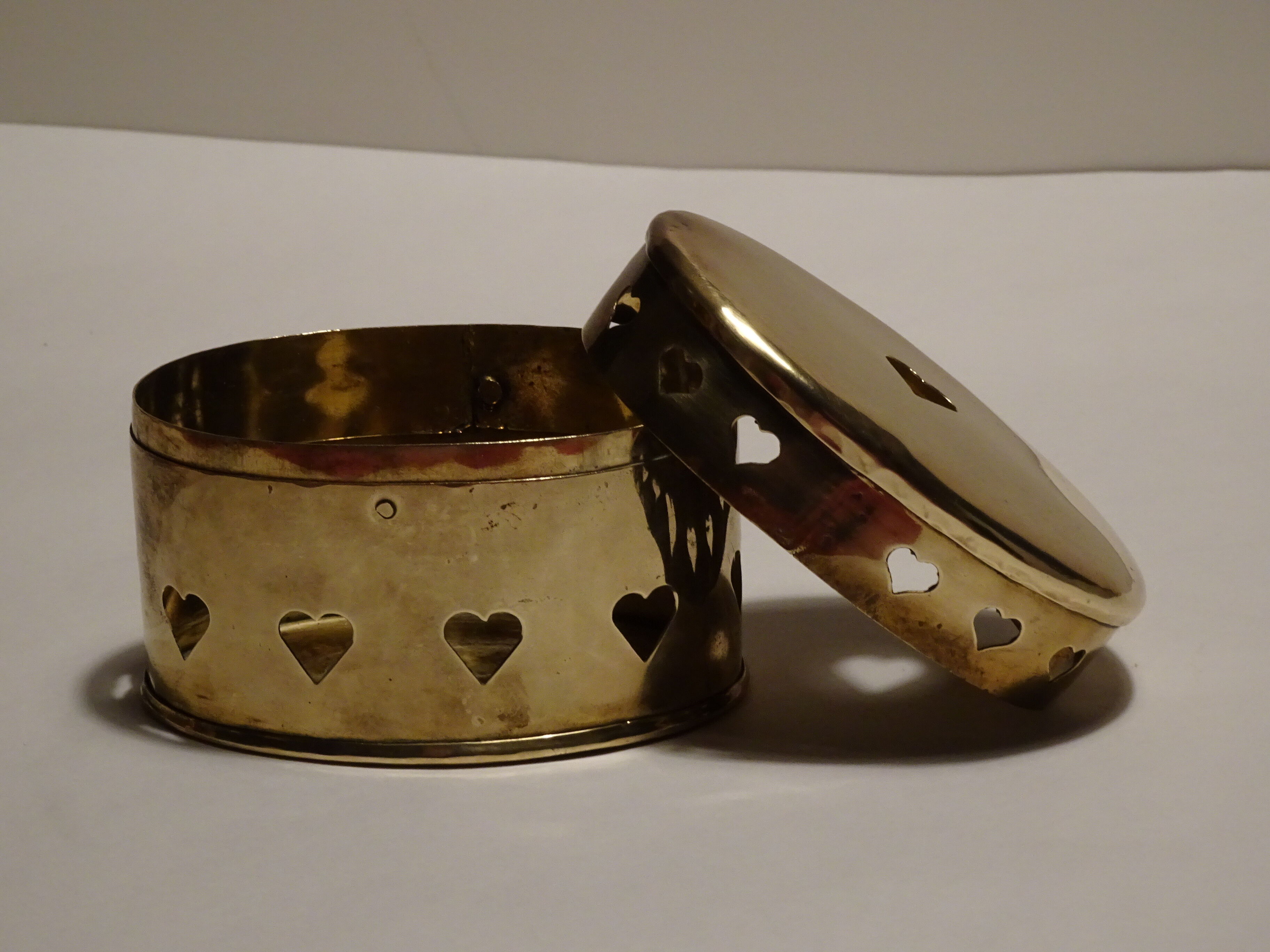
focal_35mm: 119
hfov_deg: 16.6
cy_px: 476
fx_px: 4366
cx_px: 635
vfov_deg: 12.5
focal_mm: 20.29
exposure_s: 1/10
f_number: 7.1
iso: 400
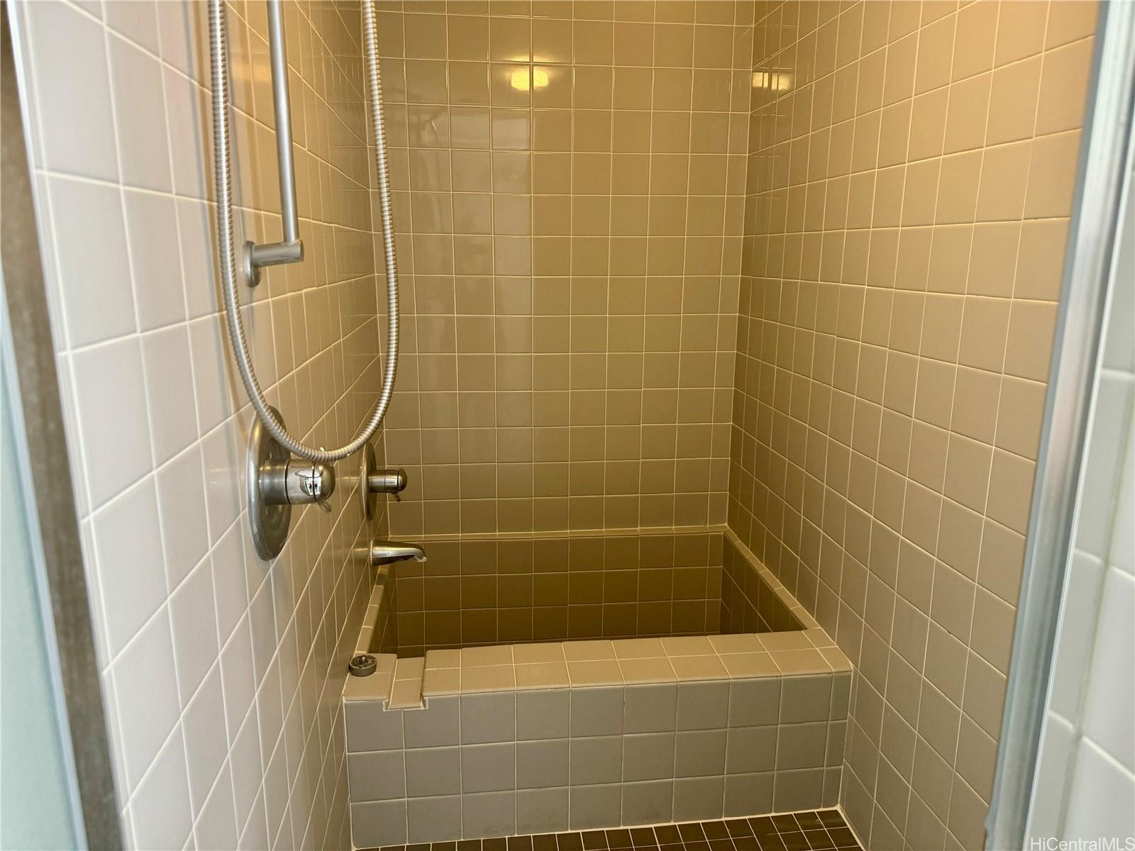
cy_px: 426
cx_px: 568
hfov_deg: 71.6
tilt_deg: -13.0
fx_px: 787
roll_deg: +0.6
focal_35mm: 24
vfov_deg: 56.8
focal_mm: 6.76
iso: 250
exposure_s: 1/60
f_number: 1.78
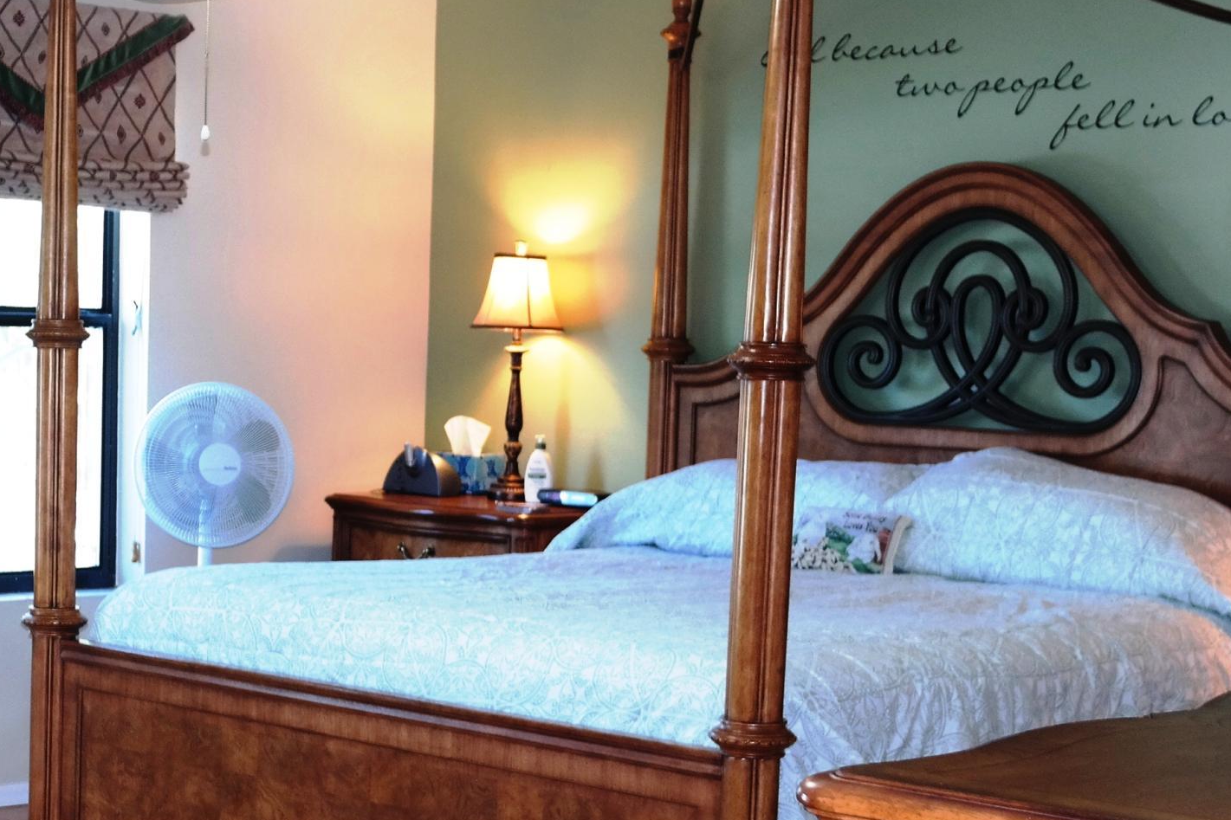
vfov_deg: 17.9
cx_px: 308
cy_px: 584
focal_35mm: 76
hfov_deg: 26.3
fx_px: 2598
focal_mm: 24
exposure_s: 1/25
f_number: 3.5
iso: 400
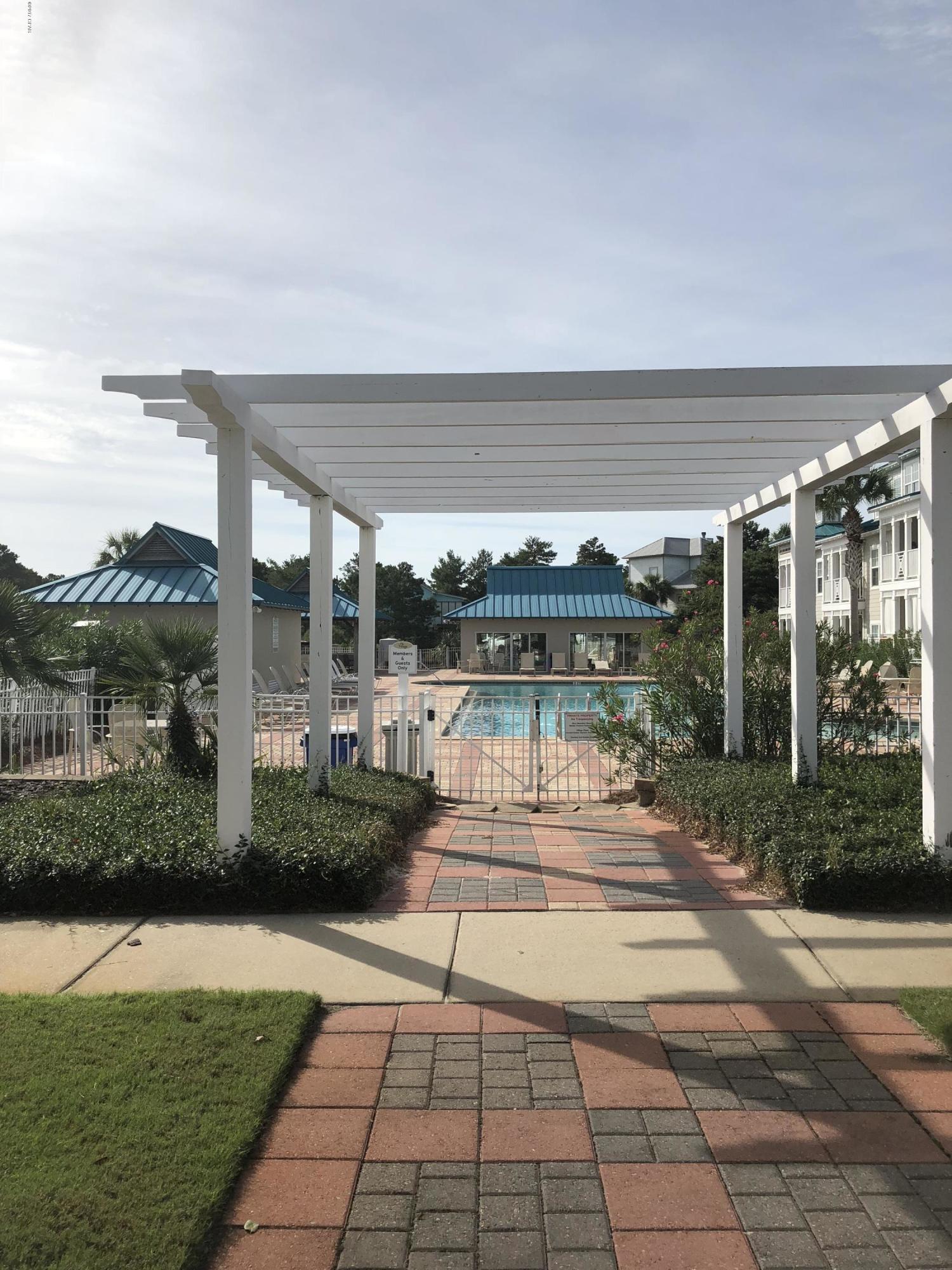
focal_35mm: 29
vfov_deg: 61.7
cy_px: 635
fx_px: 1063
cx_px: 476
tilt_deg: -0.4
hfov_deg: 48.2
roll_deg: +0.5
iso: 20
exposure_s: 1/4000
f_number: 1.8
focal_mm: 3.99
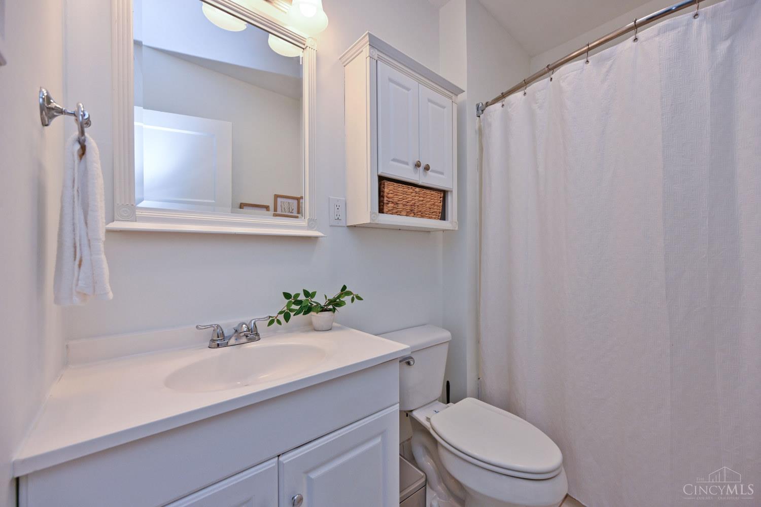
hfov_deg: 104.3
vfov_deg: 81.2
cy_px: 254
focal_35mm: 14
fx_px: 296
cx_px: 380
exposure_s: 1/100
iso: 200
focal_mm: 14
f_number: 5
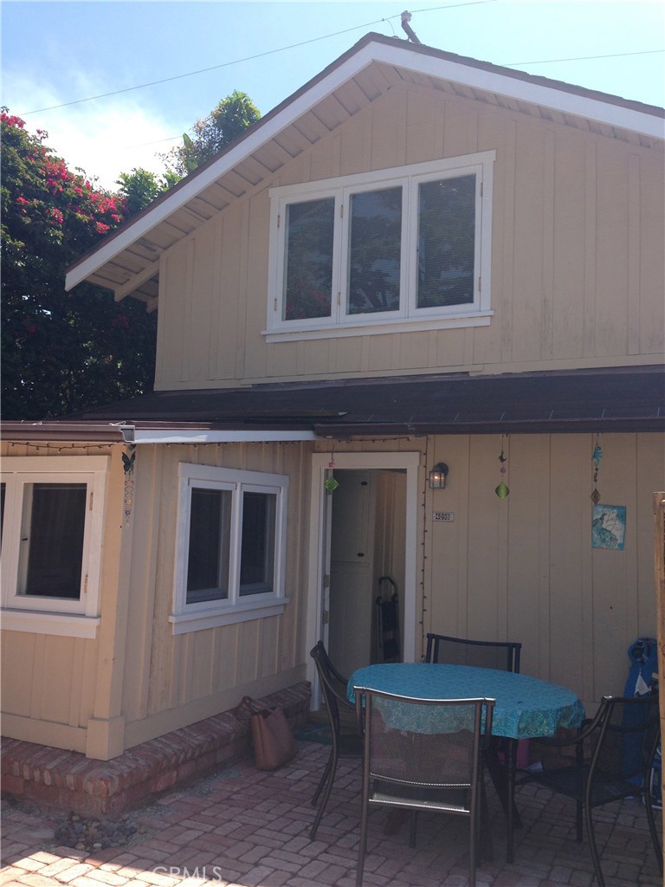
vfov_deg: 55.4
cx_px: 332
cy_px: 444
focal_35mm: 33
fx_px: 845
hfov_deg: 42.9
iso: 50
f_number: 2.4
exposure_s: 1/834
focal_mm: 4.12
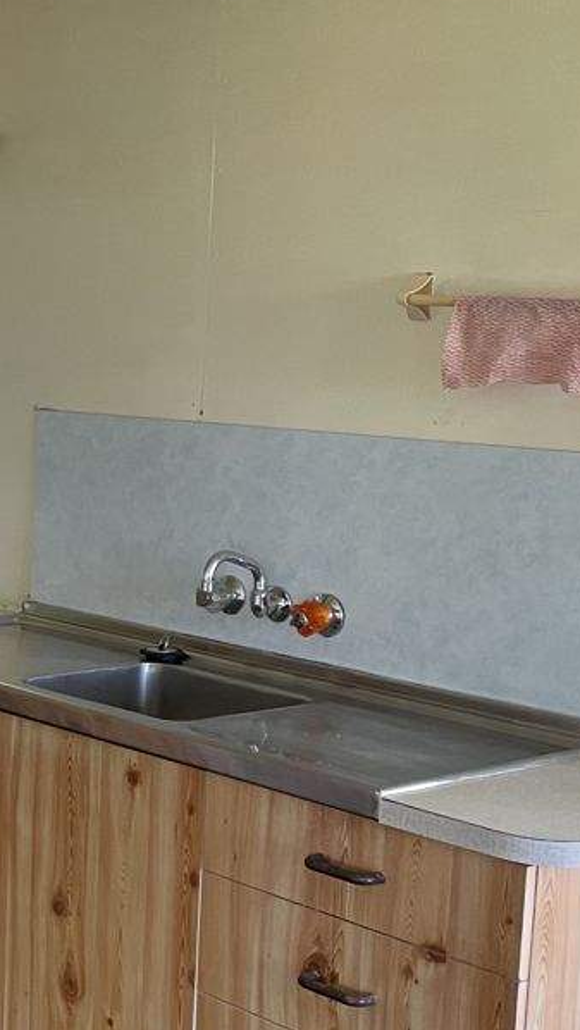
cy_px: 611
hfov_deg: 14.9
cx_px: -446
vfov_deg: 29.7
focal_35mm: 71
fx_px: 1938
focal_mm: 4.2
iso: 125
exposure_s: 1/85
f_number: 1.6
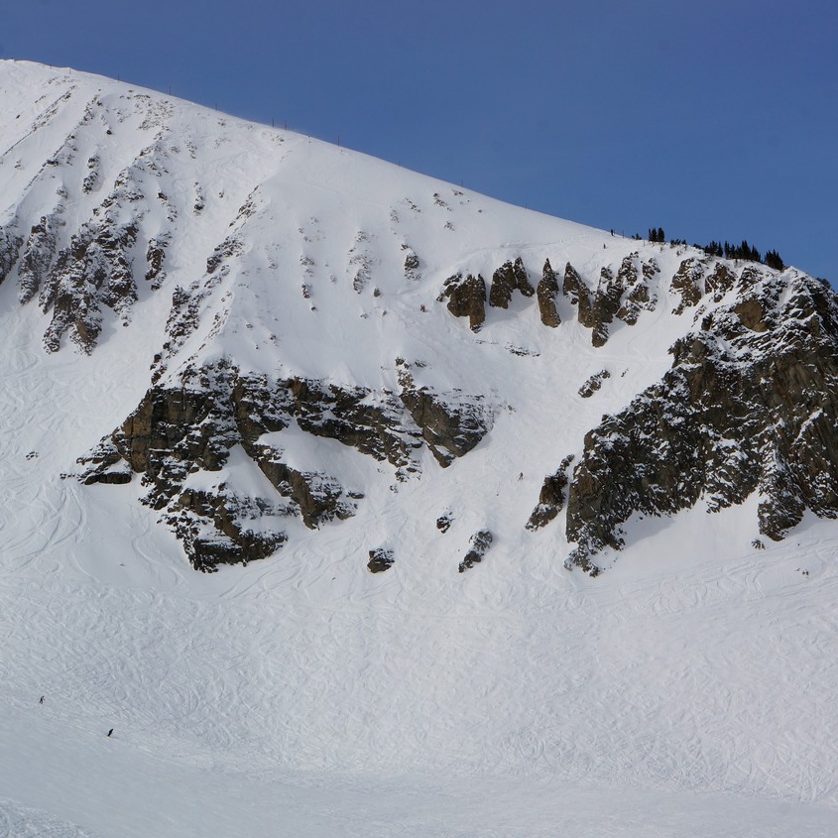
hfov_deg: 16.0
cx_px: 632
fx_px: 2974
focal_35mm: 109
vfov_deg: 16.0
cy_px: 418
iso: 100
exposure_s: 1/250
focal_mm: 56.3
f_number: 16
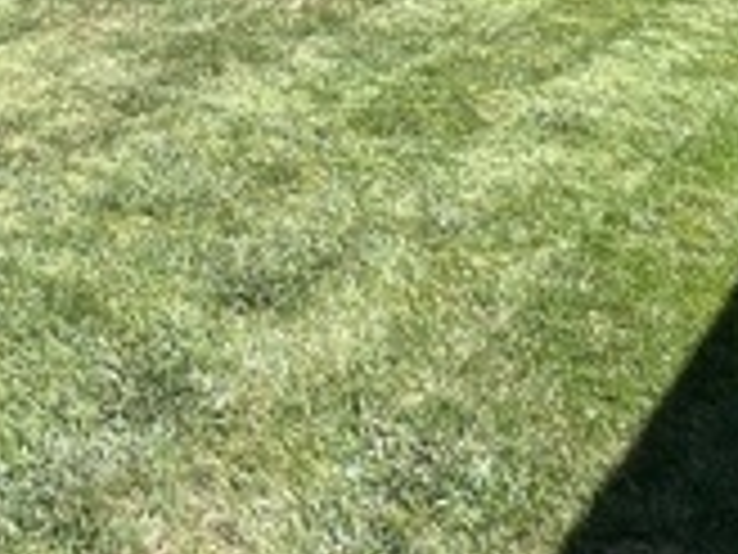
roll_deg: +0.6
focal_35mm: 53
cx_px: 173
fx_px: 1130
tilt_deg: +6.5
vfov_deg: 19.5
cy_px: -477
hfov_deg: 35.3
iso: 32
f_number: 1.8
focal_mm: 1.57
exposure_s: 1/573
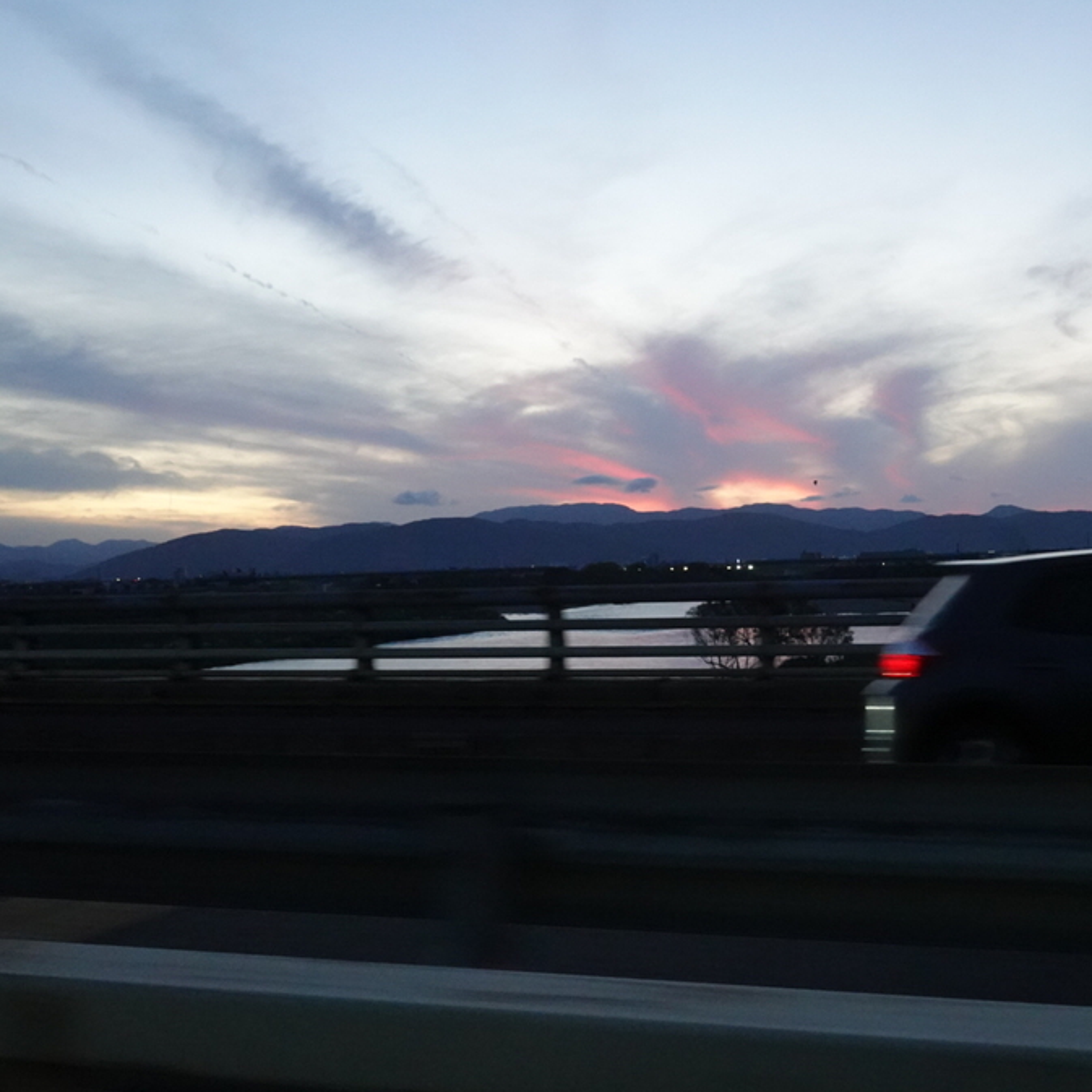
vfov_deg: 38.3
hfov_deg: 38.1
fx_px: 1570
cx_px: 688
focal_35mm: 44
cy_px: 545
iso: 2500
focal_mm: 12.51
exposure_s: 1/125
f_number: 3.5
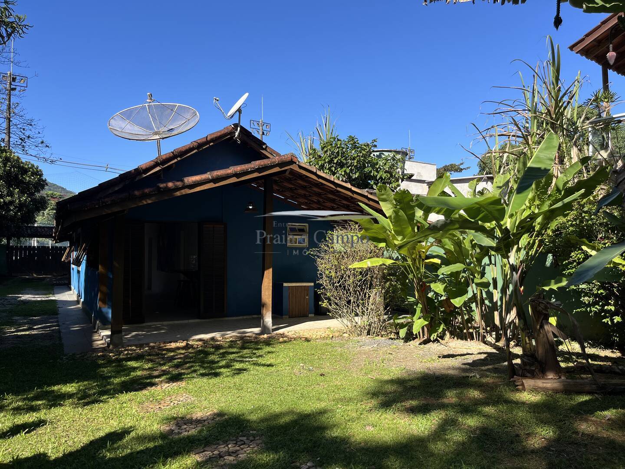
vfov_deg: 53.1
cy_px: 234
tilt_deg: +2.2
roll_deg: +0.0
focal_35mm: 26
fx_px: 469
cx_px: 312
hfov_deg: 67.3
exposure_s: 1/2463
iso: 50
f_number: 1.6
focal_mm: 5.1
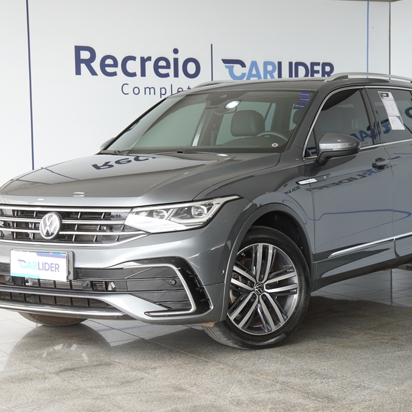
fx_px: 1091
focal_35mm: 81
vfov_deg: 21.4
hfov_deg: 21.4
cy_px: 206
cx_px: 237
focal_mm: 42
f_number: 4
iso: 200
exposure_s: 1/125
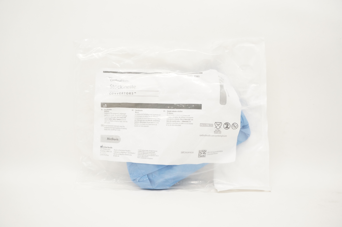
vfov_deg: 47.8
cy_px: 114
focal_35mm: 27
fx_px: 256
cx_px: 171
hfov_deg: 67.4
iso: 1600
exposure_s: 1/200
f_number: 5
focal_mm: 18
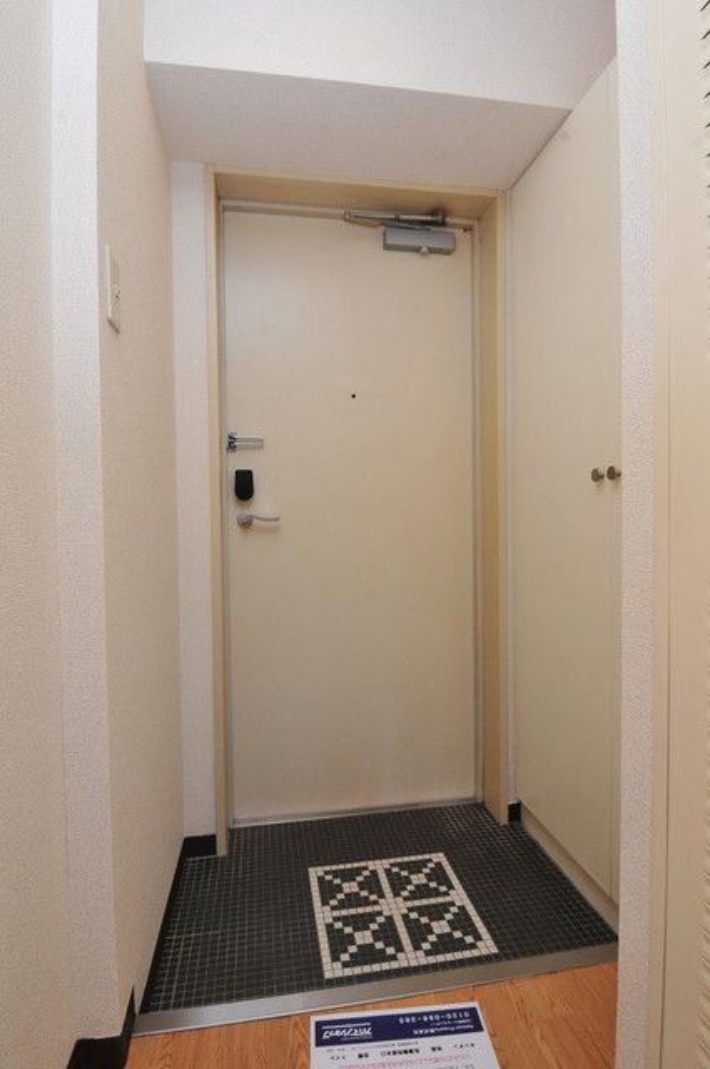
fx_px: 534
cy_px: 534
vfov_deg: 90.1
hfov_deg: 67.2
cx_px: 355
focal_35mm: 18
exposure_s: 1/250
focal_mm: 12
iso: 1000
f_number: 14
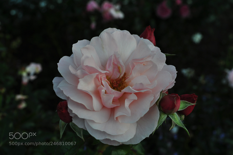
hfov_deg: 38.9
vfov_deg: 26.4
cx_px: 116
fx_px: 330
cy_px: 78
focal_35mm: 51
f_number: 9
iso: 200
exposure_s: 1/125
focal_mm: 34
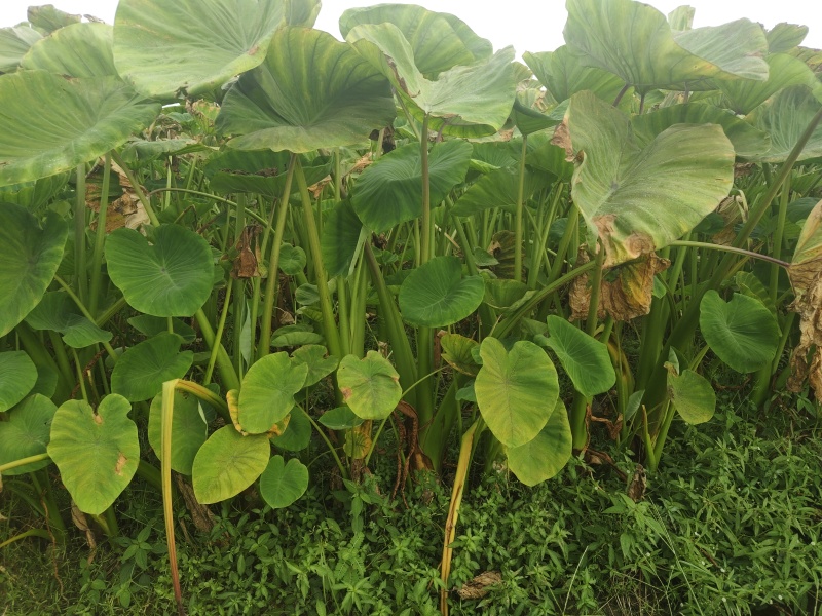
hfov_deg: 73.9
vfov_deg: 58.9
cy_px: 308
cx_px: 411
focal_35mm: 23
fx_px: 546
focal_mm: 5.56
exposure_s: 1/392
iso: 50
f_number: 1.88
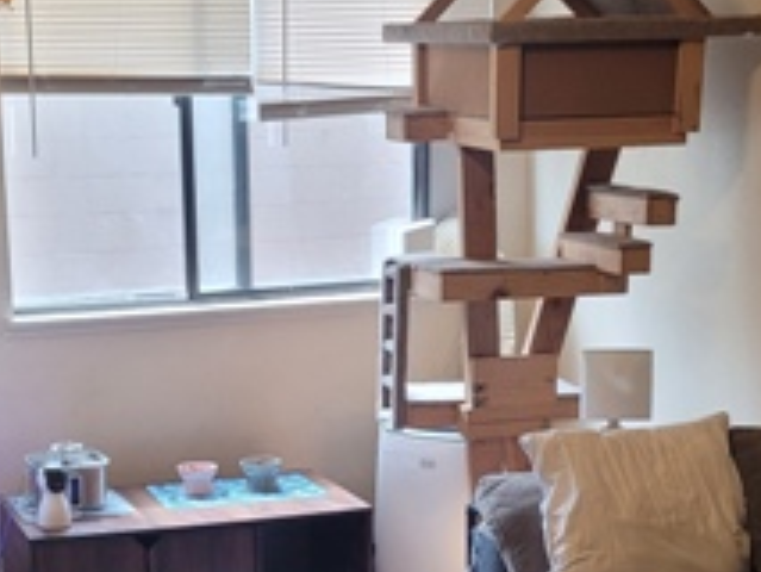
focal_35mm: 78
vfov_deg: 18.8
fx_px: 1716
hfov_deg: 24.8
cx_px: 200
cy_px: 400
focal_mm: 5.4
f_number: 1.8
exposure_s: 1/120
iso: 125
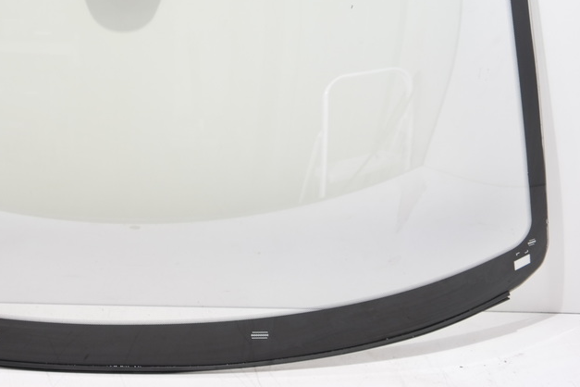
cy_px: 74
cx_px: 120
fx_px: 1079
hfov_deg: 29.4
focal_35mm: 67
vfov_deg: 20.1
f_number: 4
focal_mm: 27
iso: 400
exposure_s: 1/50
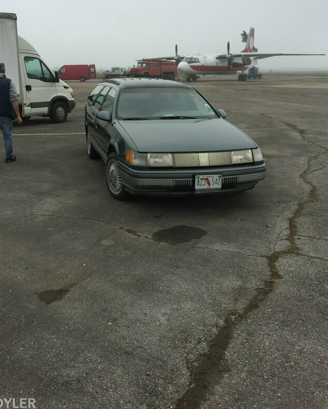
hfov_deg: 41.1
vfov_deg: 50.1
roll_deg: +1.0
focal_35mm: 36
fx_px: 437
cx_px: 148
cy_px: 170
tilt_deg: -13.4
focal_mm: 4.15
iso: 32
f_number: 2.2
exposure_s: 1/2639
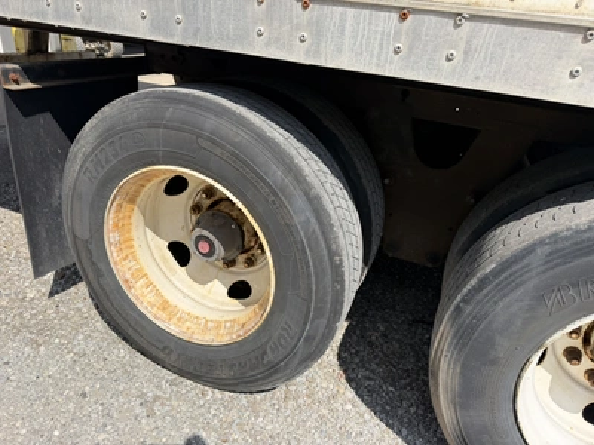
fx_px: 412
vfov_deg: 56.8
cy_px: 222
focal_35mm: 24
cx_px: 297
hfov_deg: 71.6
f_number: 1.78
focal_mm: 6.76
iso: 100
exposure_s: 1/3953
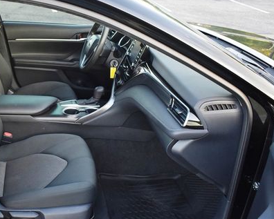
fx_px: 333
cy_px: 112
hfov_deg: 44.1
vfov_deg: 36.5
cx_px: 90
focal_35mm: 41
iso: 800
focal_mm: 18
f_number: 3.5
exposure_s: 1/160
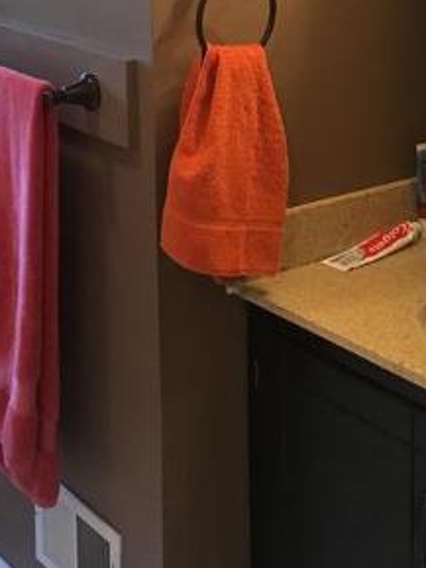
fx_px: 1263
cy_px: -12
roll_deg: +1.2
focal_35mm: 77
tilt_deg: -7.6
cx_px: 100
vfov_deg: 24.1
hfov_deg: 19.0
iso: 200
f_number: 2.2
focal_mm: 4.15
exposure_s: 1/30
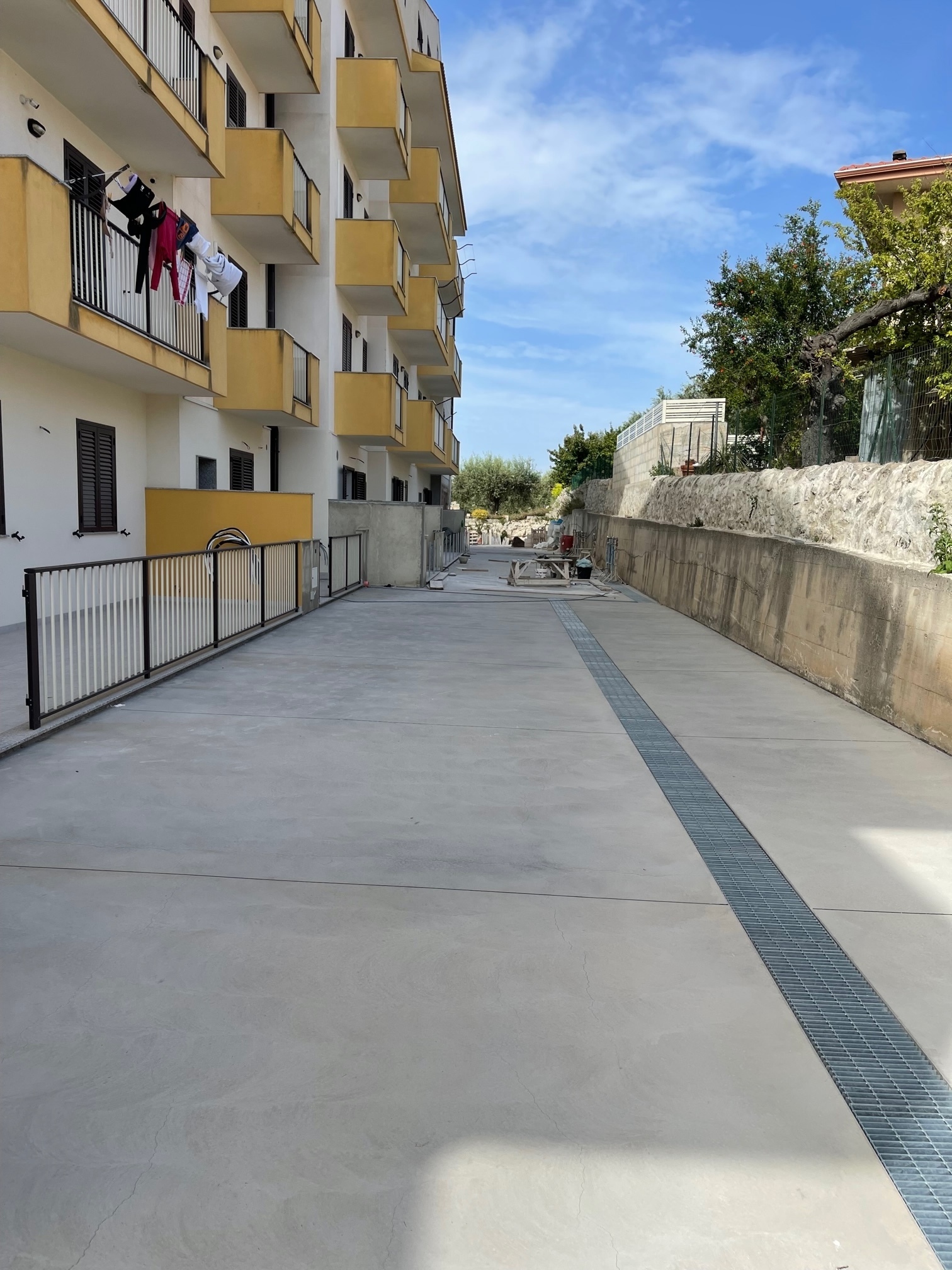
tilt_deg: -6.5
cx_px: 476
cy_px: 635
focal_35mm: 26
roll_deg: -1.5
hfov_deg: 53.1
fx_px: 953
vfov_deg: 67.3
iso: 32
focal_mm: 5.1
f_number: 1.6
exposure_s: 1/2597
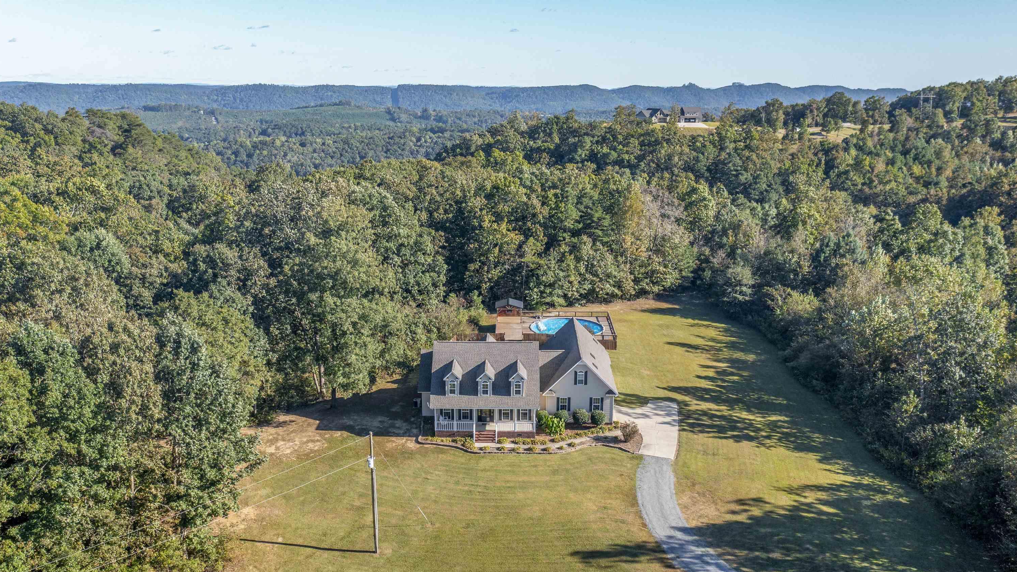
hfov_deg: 64.3
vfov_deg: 38.8
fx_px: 809
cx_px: 511
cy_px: 345
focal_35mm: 30
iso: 100
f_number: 4
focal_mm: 10.26
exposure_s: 1/200
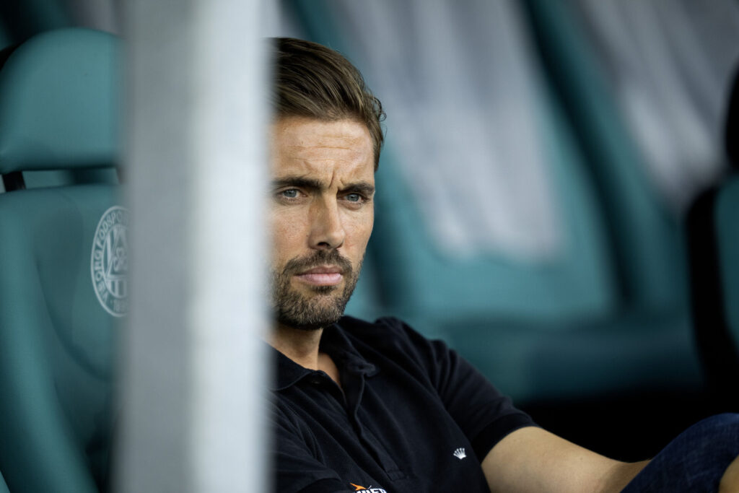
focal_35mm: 400
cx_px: 370
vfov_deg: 3.4
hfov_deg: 5.2
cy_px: 246
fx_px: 8212
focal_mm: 400
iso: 2000
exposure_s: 1/1600
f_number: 2.8
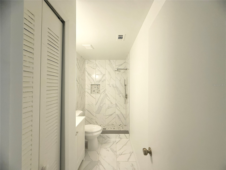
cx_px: 113
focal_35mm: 14
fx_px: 91
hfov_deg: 102.1
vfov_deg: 85.7
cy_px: 85
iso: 320
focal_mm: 2.22
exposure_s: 1/120
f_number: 2.2
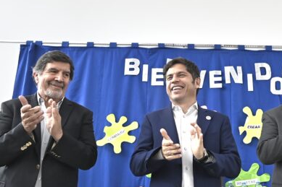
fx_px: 211
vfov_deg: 44.0
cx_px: 214
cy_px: 165
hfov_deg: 63.2
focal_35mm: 27
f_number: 2.8
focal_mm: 14
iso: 1250
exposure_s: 1/500
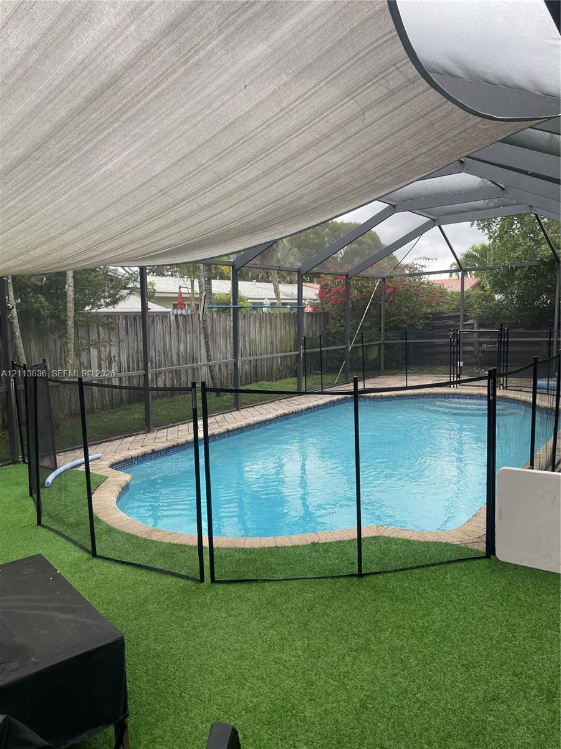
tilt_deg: -7.3
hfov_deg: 53.1
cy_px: 374
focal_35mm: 26
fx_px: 562
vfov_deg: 67.3
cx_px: 280
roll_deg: +1.0
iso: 32
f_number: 1.6
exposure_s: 1/244
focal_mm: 5.1
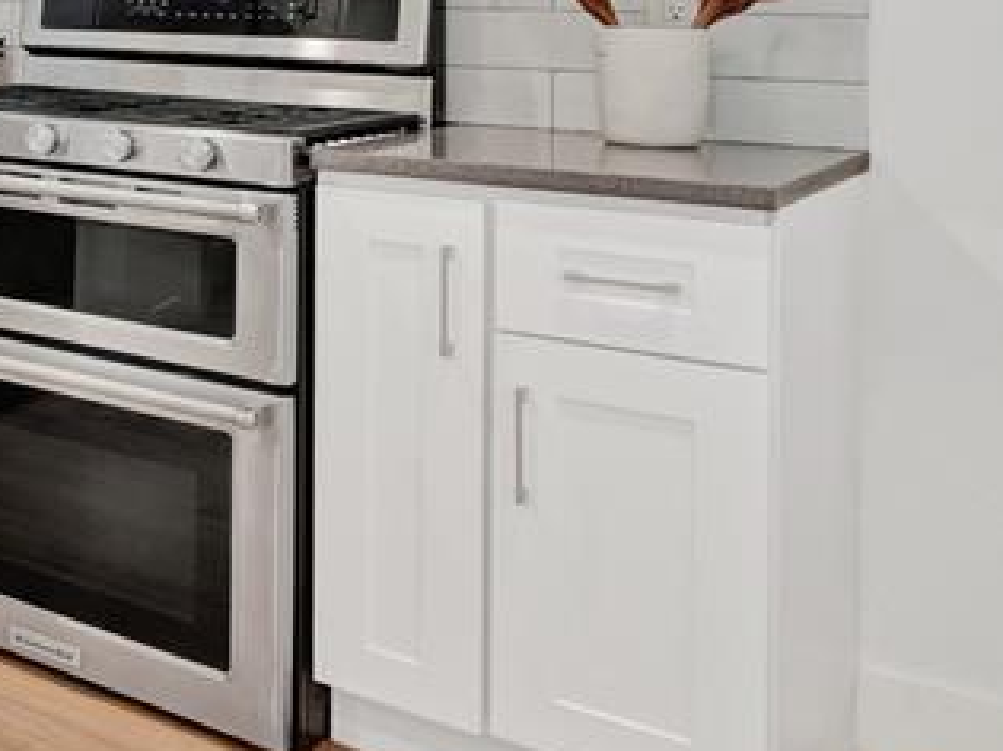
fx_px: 1448
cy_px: -10
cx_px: -532
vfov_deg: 27.3
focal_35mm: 50
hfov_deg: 26.5
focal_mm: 16
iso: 100
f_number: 9
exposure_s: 1.3
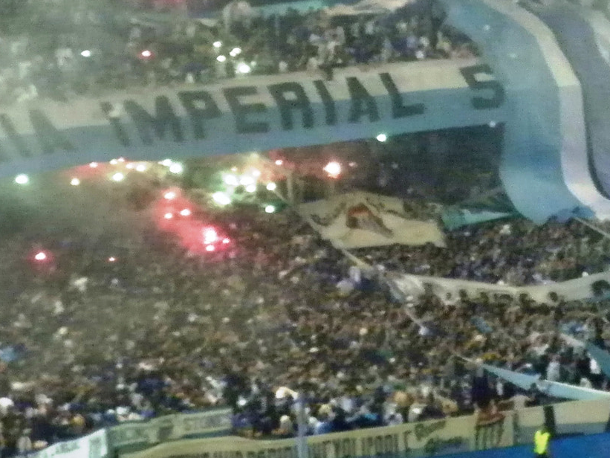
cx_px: 704
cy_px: -82
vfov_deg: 7.3
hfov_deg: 9.7
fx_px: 3560
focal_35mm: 202
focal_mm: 14.6
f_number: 5.3
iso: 800
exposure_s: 1/80
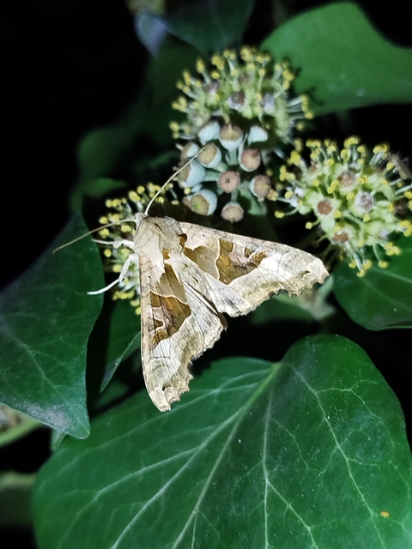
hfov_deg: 27.5
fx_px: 841
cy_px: 274
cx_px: 206
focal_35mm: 53
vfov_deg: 36.2
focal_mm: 5.31
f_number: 1.7
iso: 250
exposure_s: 1/33
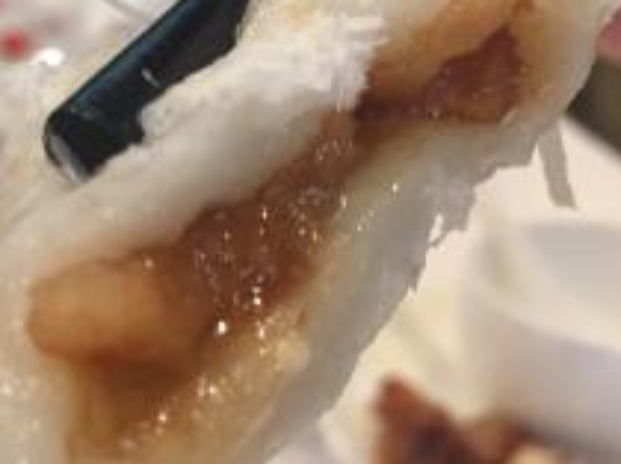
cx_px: 118
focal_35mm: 62
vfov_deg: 23.5
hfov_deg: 30.4
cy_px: 160
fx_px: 1111
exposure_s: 1/33
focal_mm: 4.15
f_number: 2.2
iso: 250
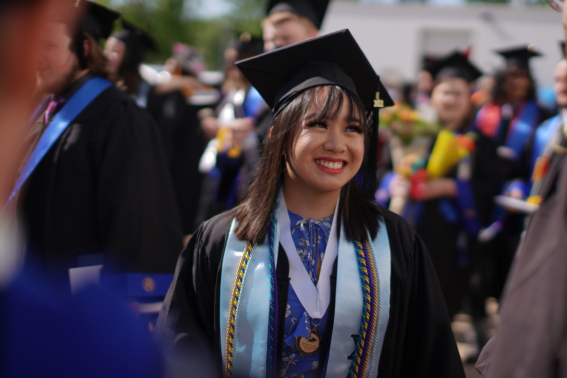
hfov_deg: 39.6
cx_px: 284
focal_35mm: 50
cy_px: 189
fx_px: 787
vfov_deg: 27.0
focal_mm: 50
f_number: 1.4
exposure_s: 1/3200
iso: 50
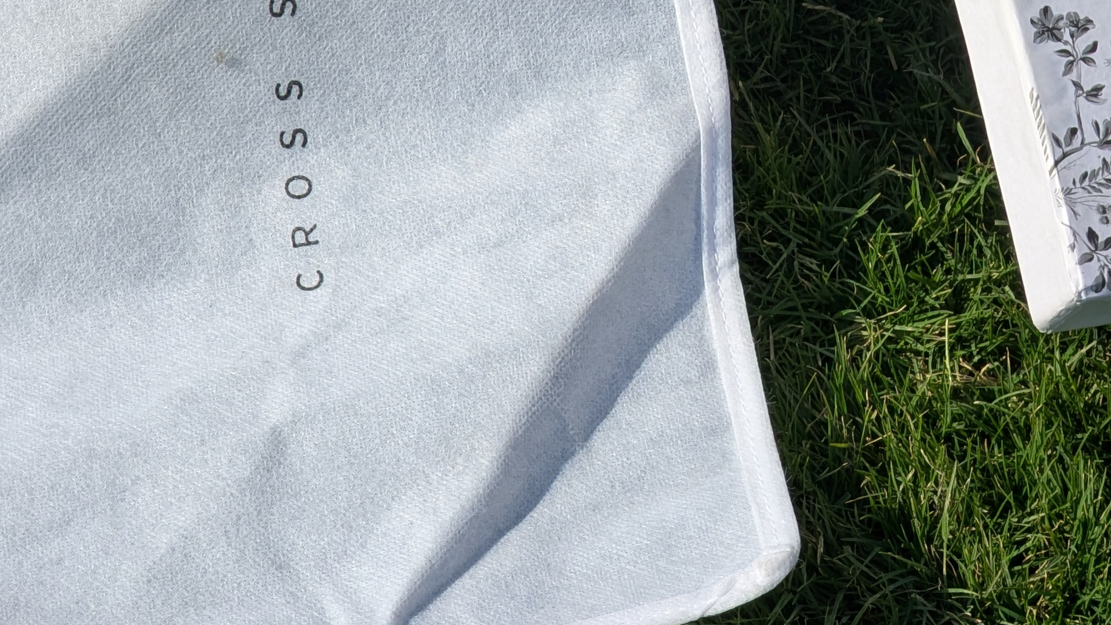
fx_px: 7601
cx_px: 655
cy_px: -125
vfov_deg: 4.7
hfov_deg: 8.4
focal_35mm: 258
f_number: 3.5
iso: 35
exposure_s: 1/773
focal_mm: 19
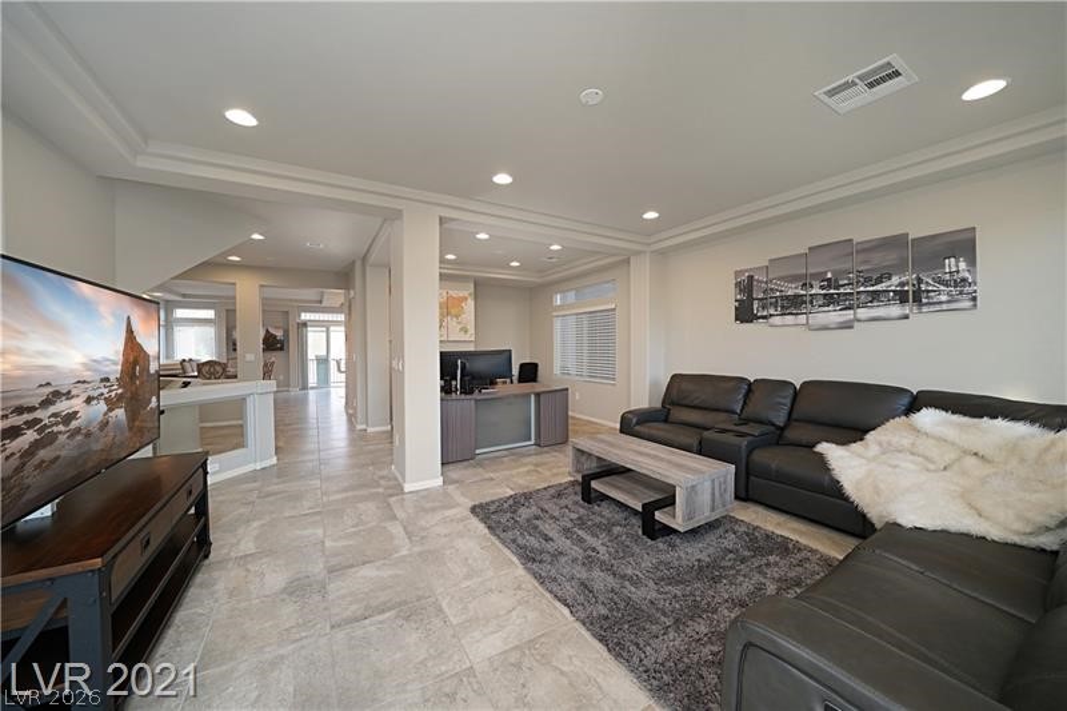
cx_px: 534
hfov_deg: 112.6
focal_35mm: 12
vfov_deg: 90.0
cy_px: 356
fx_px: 356
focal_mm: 12
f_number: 4
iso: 1250
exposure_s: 1/160
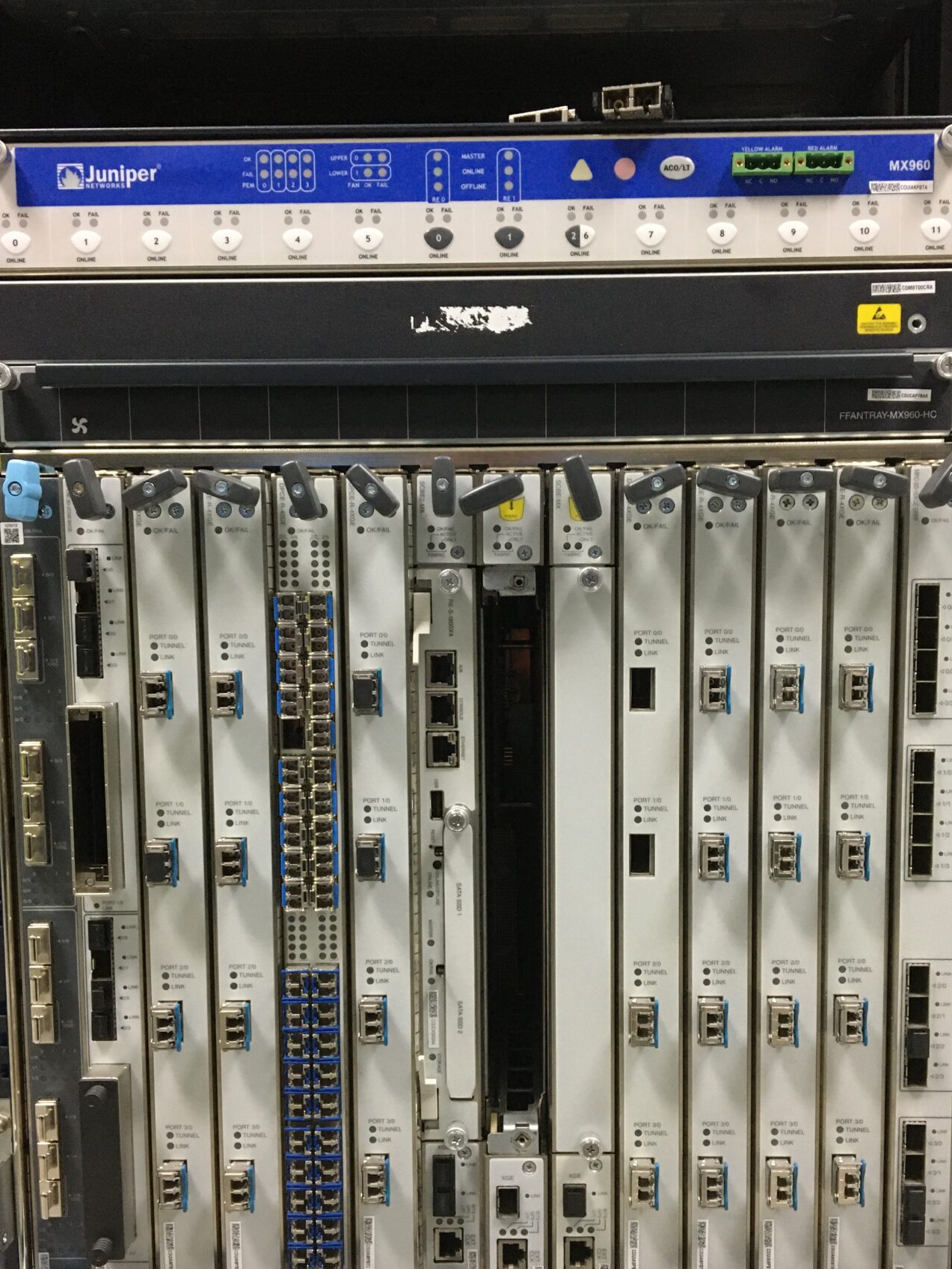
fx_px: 1283
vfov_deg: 52.4
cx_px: 496
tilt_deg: -4.8
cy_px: 734
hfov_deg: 40.7
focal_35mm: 35
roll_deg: +0.0
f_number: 2.2
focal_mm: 4.15
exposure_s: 1/25
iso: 200
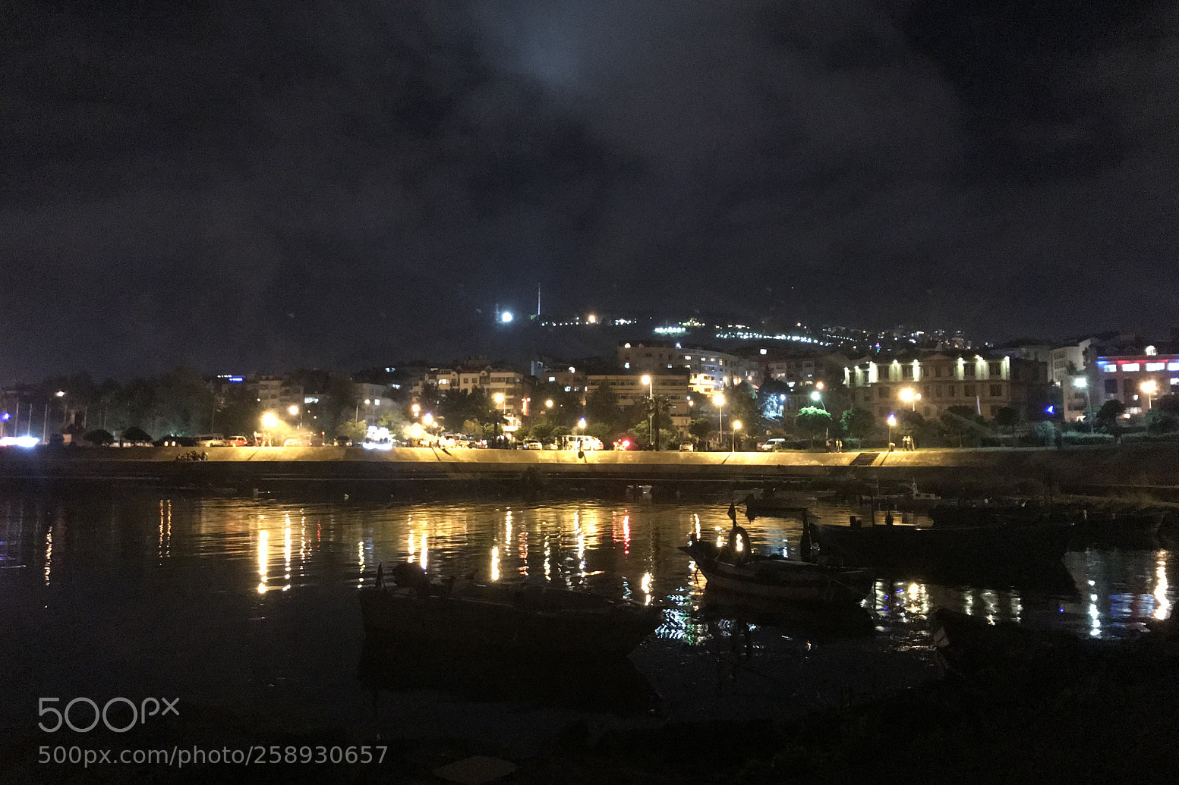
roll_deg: -0.5
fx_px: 982
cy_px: 360
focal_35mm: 30
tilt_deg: +5.9
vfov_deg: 43.6
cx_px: 598
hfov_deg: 61.9
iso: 640
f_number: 1.8
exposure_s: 1/4
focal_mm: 3.99
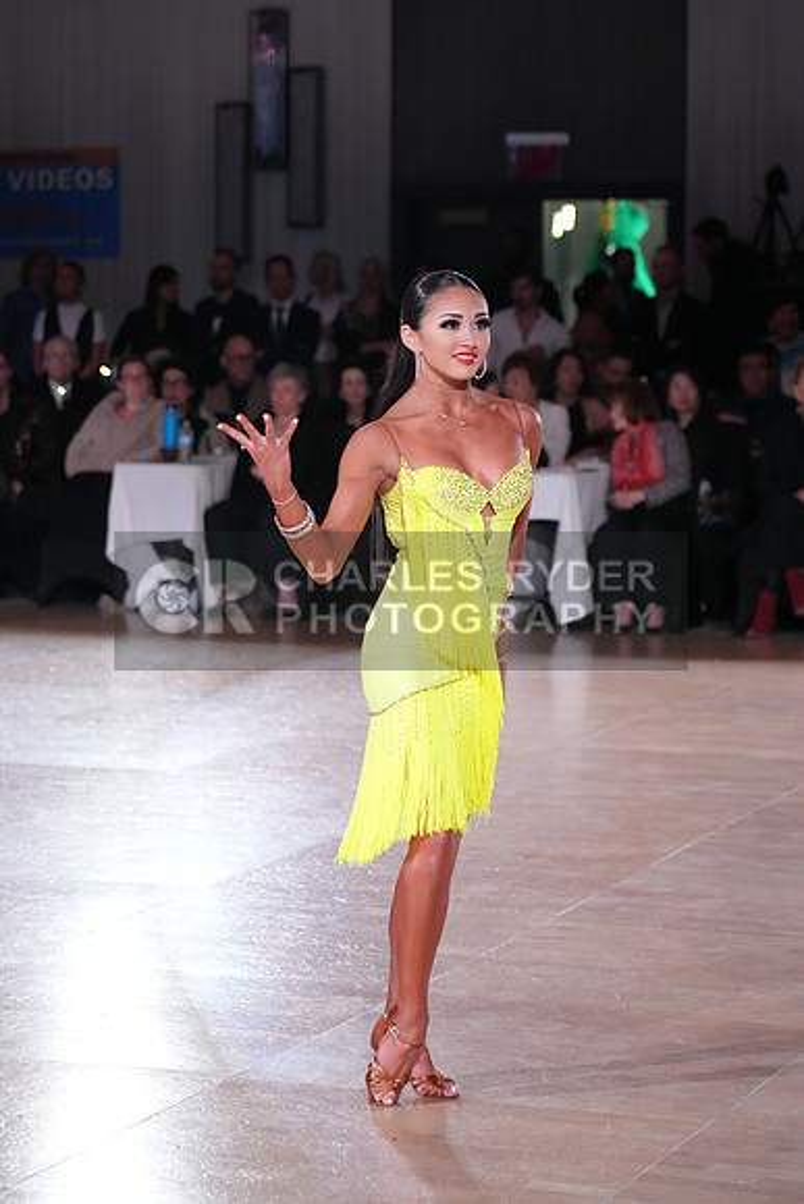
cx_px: 402
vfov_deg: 19.5
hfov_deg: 13.0
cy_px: 602
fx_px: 3515
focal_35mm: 105
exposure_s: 1/500
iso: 4000
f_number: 4
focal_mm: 105
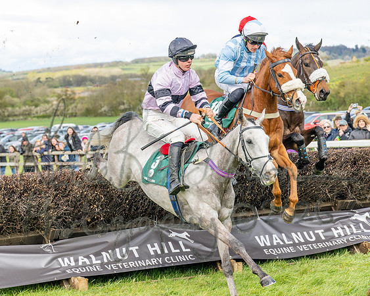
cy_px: 144
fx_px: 1330
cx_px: 222
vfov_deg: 12.7
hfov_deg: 15.8
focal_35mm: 122
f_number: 4.5
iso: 400
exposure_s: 1/1250
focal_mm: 70
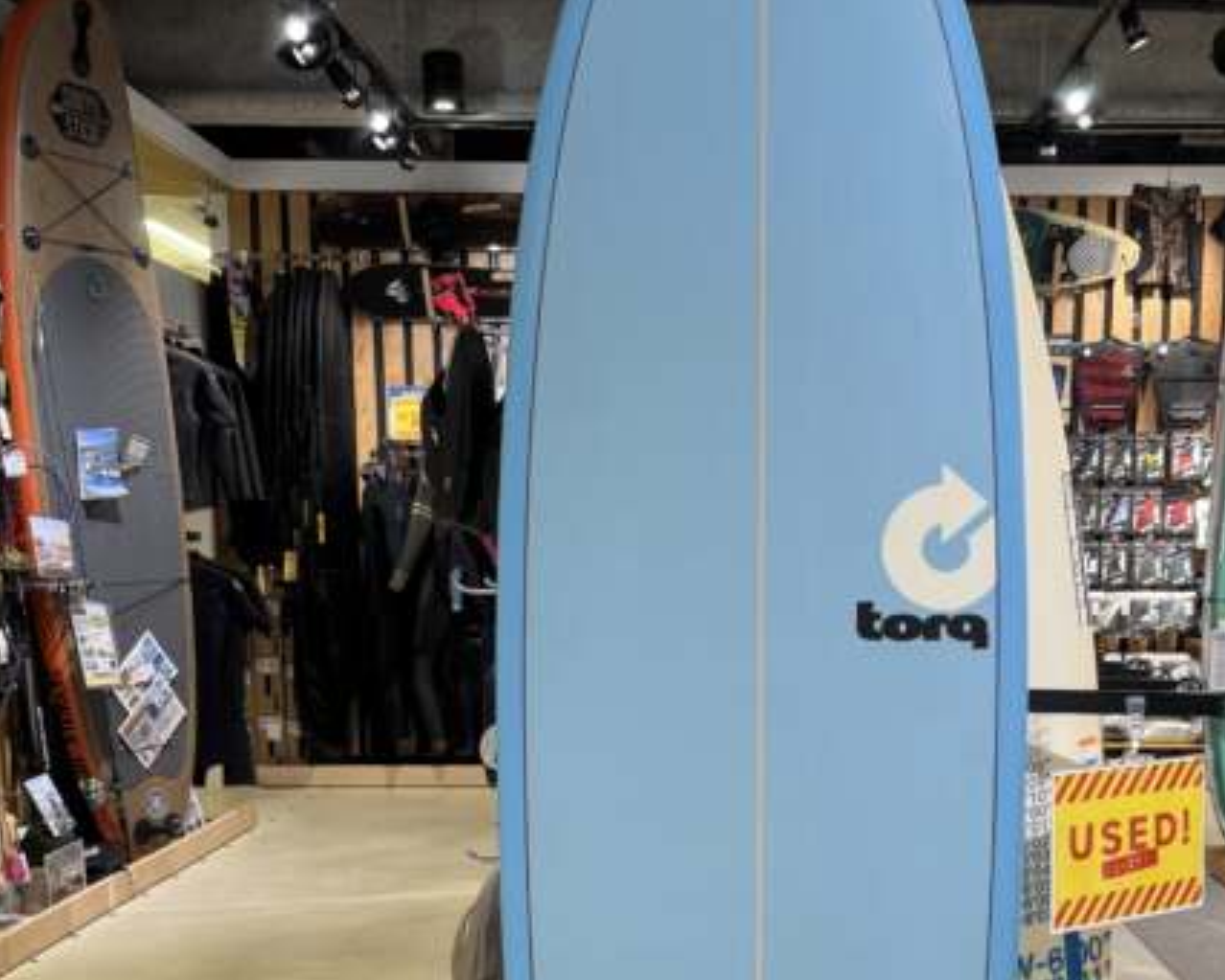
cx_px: 765
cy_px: 730
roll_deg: -0.3
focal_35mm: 44
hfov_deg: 41.7
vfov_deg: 33.5
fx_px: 1596
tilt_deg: -7.1
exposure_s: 1/120
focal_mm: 6.76
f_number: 1.78
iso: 125
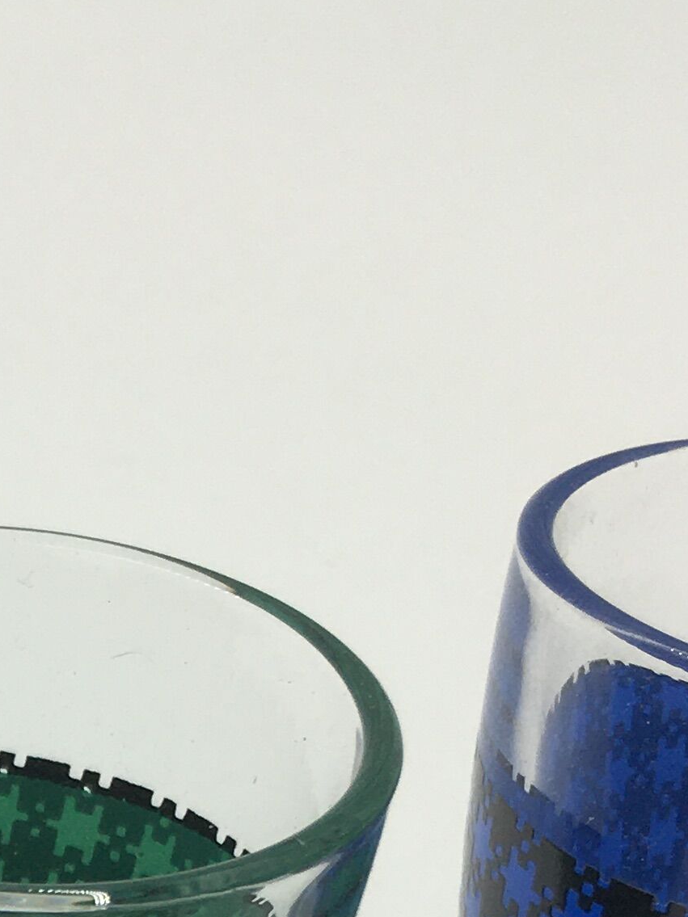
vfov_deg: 17.1
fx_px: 2730
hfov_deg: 13.3
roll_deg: -2.7
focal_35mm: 103
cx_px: -456
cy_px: 1401
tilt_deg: -39.9
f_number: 2.2
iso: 25
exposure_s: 1/296
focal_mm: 4.15
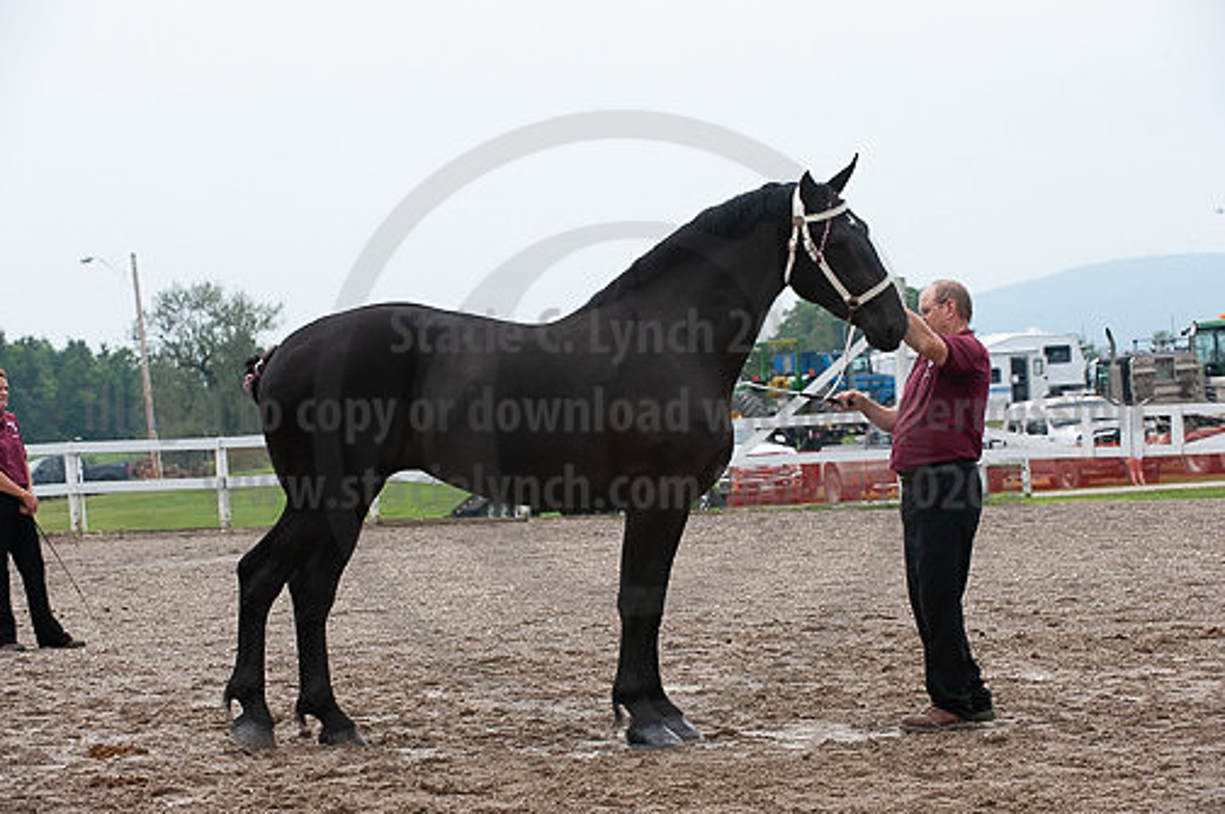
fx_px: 4079
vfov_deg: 11.4
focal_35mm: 120
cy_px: 407
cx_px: 612
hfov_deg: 17.1
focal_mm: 120
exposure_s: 1/1600
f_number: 5.6
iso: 1400
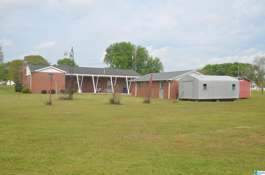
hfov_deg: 53.2
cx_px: 132
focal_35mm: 36
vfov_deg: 36.7
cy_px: 88
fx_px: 264
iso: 100
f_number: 8
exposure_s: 1/250
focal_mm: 24
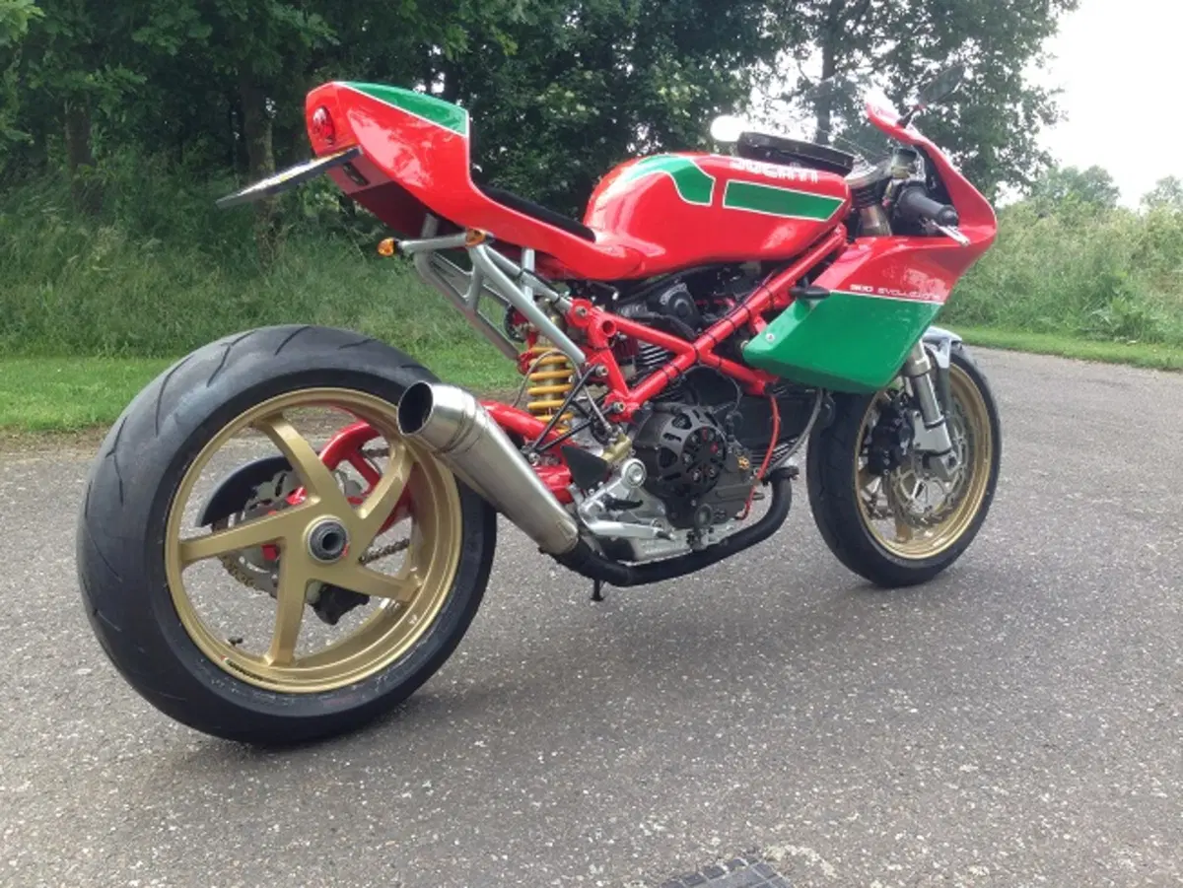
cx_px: 592
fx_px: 1128
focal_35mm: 33
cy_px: 444
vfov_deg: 43.0
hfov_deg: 55.3
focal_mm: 4.12
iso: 50
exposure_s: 1/225
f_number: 2.4
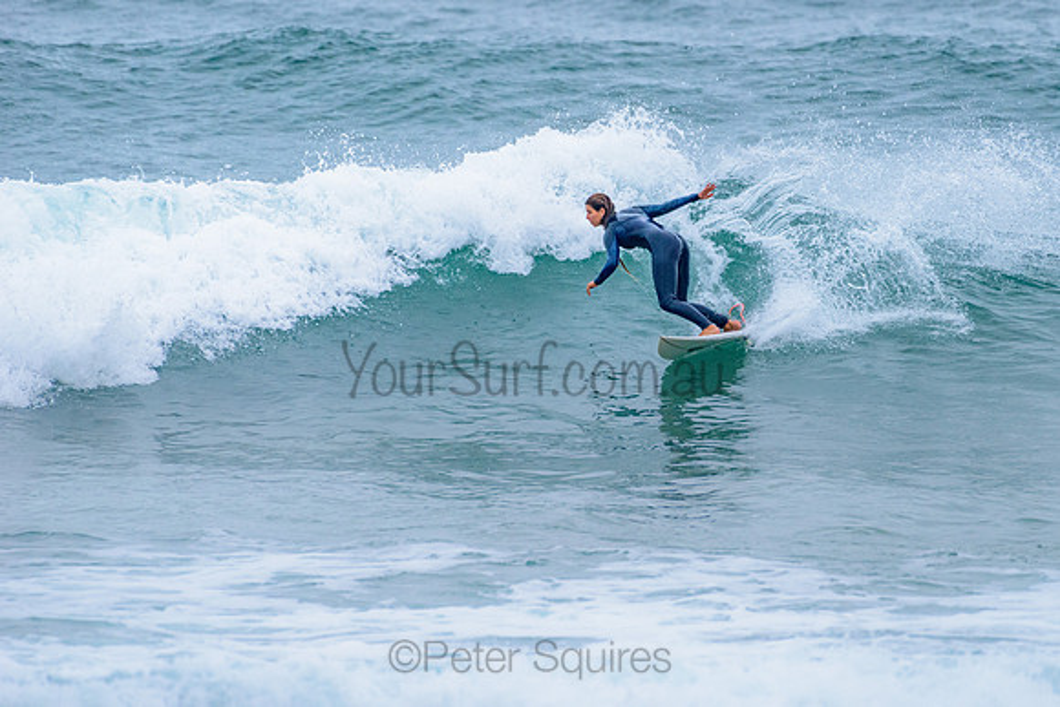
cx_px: 649
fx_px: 18022
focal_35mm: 612
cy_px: 274
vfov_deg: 2.2
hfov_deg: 3.4
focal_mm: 500
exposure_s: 1/2000
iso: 1600
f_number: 5.6
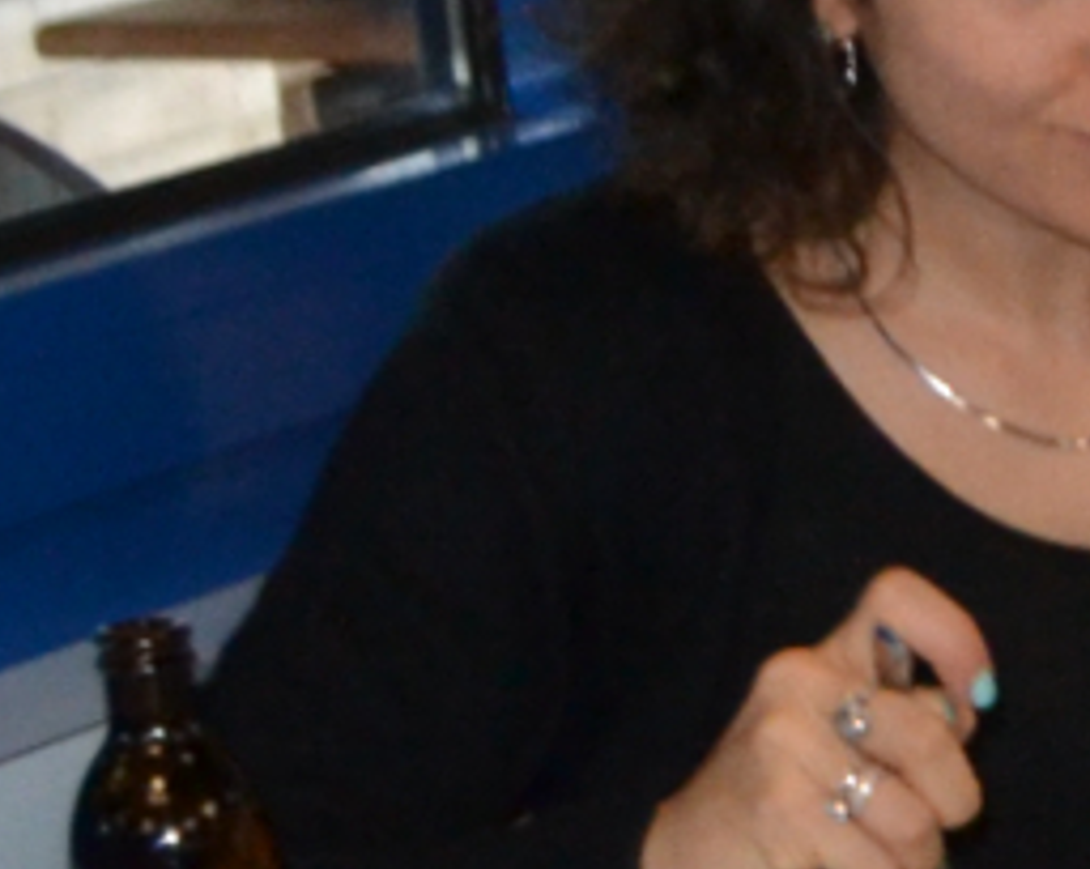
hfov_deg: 7.6
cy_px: 1135
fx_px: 6539
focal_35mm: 203
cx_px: 3845
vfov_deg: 7.5
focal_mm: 18
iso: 1100
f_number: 3.5
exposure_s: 1/60
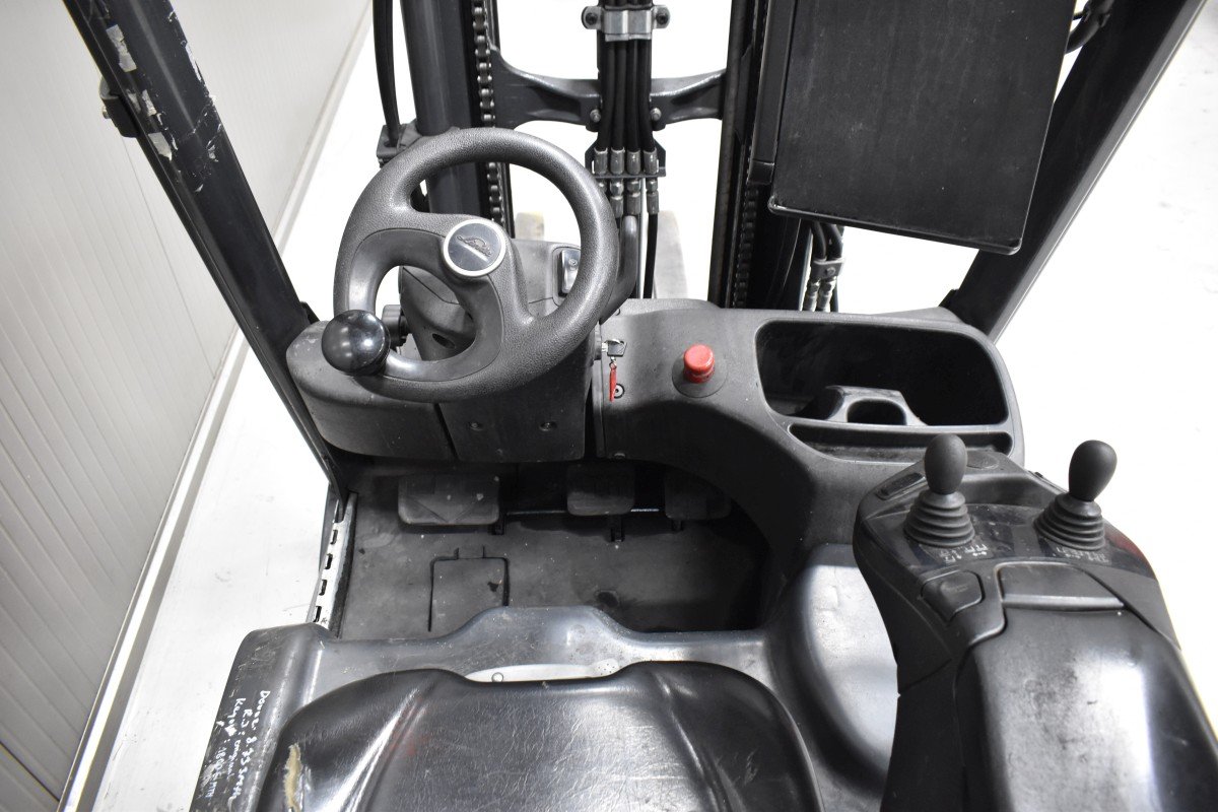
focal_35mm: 27
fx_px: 913
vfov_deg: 47.9
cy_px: 406
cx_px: 609
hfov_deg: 67.4
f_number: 4.5
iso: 1600
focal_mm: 18
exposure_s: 1/13
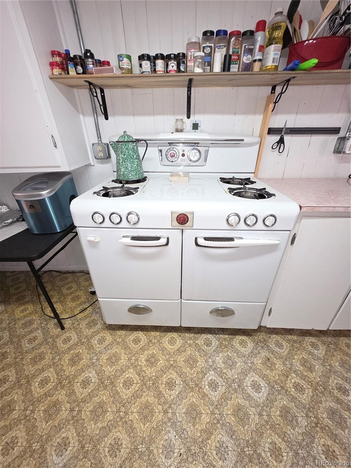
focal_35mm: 13
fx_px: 176
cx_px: 176
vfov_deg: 106.2
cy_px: 234
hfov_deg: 89.9
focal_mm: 2.2
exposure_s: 1/60
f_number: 1.9
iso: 125
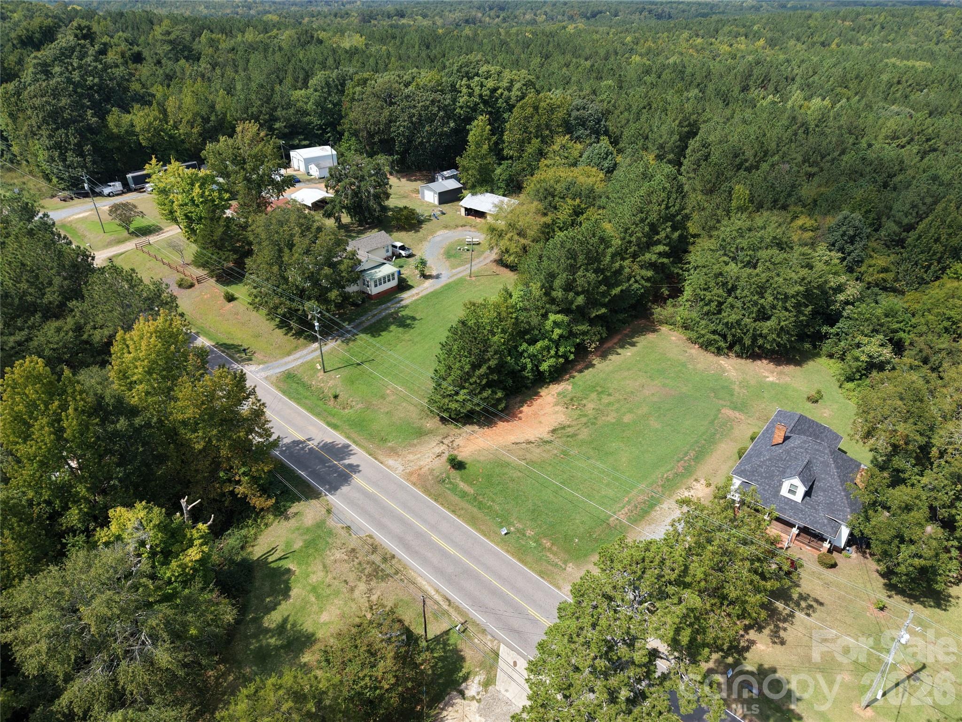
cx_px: 481
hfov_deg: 71.6
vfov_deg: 56.8
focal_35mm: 24
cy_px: 361
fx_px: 667
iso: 200
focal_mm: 8.67
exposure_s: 1/500
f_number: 1.8
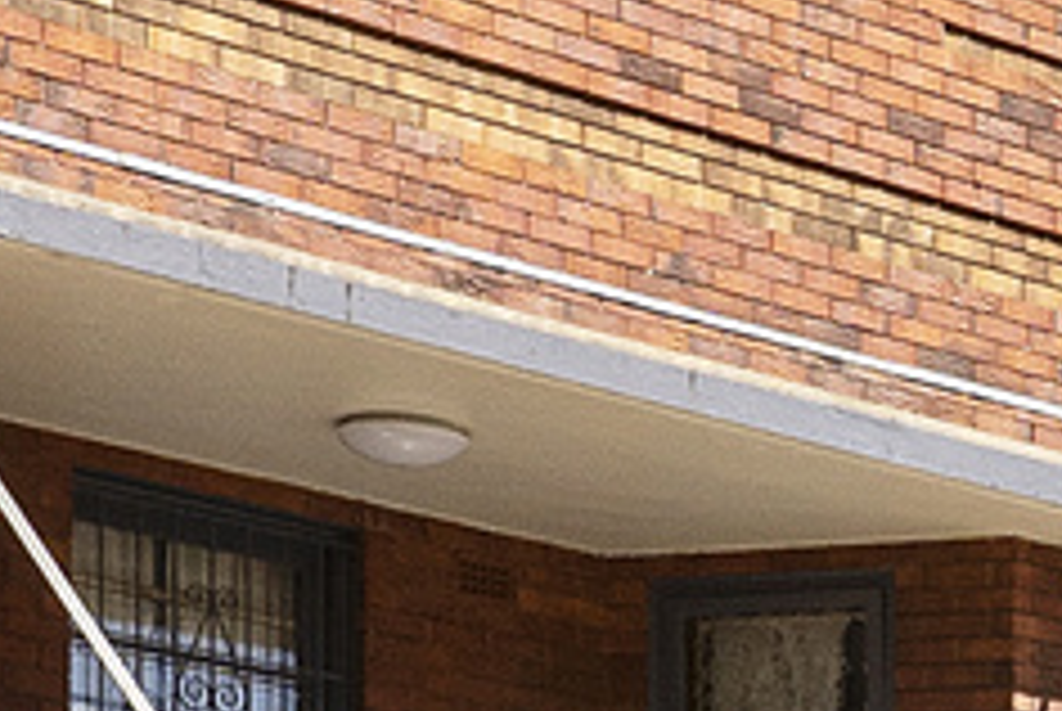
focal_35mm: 203
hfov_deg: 9.0
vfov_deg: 6.6
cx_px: 2632
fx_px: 5996
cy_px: 1379
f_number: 11
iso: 400
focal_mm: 20
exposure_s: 1/320
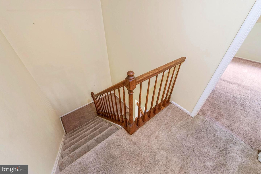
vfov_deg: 81.1
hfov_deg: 104.3
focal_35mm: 14
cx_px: 130
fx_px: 101
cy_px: 87
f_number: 8
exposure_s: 1/15
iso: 1600
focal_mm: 14
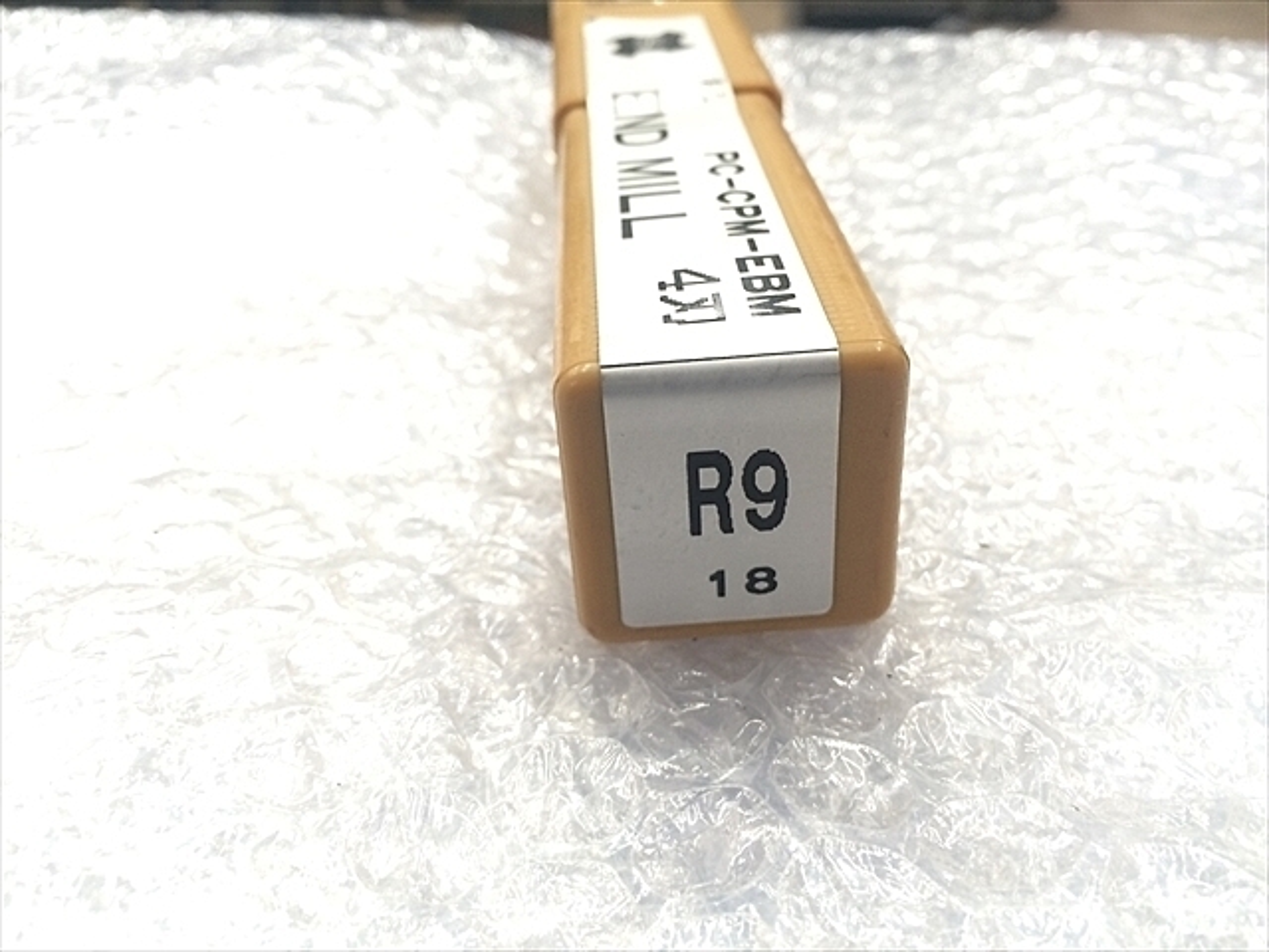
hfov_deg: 61.7
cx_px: 634
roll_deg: +1.9
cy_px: 476
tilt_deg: -32.3
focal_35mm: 29
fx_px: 1063
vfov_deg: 48.2
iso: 160
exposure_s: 1/30
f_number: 2.2
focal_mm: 4.15
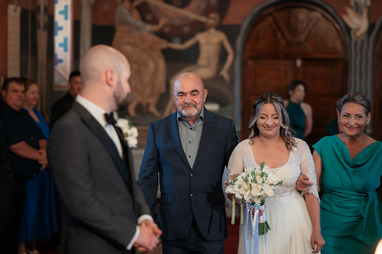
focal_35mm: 88
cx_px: 187
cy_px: 127
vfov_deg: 15.6
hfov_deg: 23.2
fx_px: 931
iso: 1600
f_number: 2
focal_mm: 85
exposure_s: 1/200
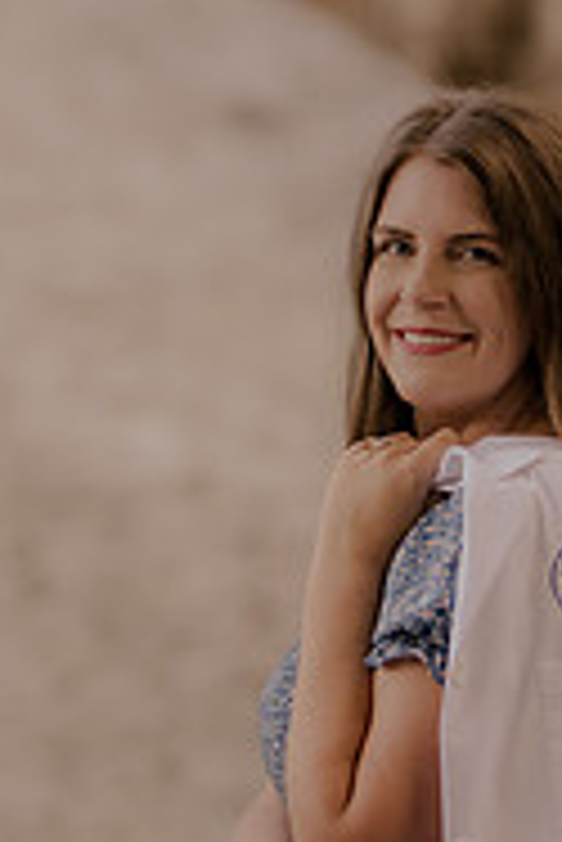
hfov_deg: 4.5
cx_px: 382
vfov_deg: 6.7
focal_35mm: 306
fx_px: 7152
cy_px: 513
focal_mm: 85
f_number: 1.8
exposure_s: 1/200
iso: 200
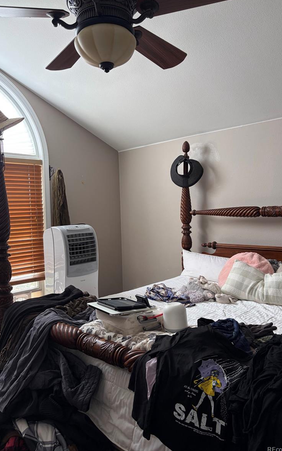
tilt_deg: -4.3
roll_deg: +2.1
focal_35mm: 28
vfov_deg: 66.5
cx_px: 130
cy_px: 225
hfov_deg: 44.5
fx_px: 344
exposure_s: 1/122
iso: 80
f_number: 1.6
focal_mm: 5.96
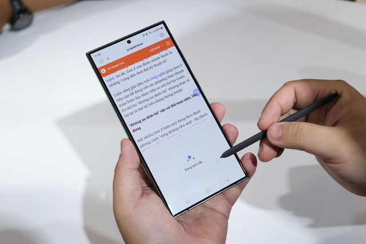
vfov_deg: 28.7
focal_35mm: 47
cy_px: 122
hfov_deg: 41.9
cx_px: 183
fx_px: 478
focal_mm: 31.1
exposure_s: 1/50
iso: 160
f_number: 5.6
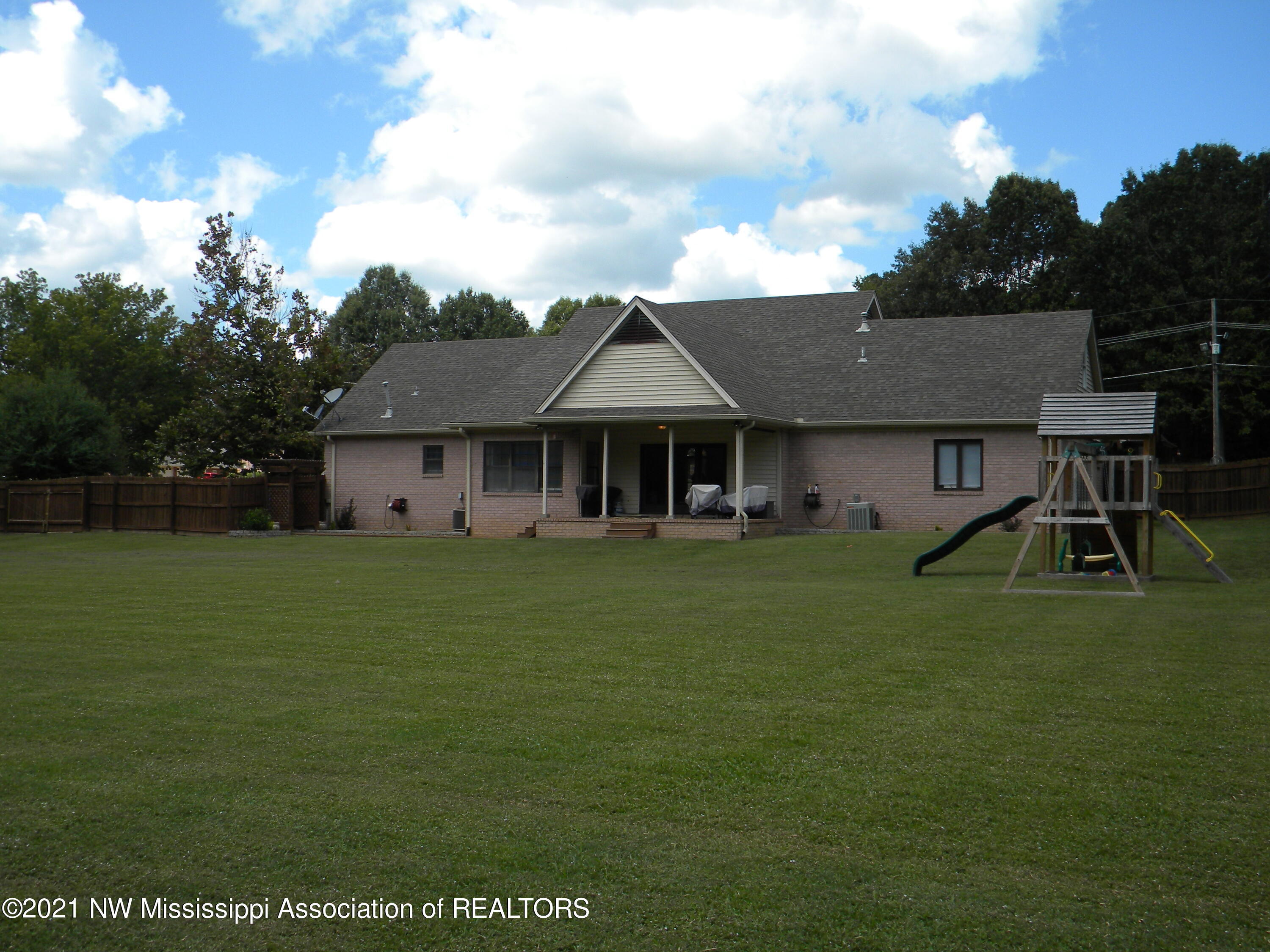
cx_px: 635
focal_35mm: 36
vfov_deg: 39.7
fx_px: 1321
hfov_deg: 51.4
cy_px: 476
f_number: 3.7
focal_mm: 6.4
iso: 80
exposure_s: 1/725
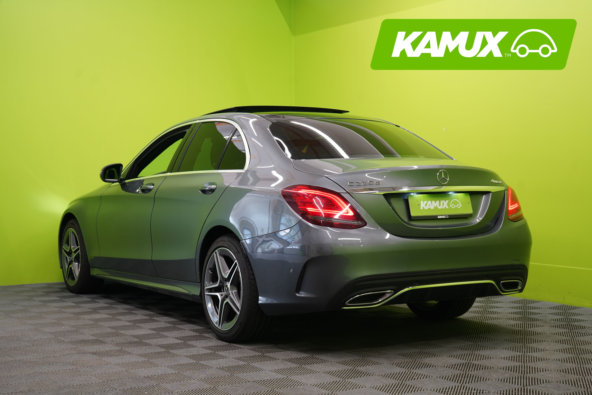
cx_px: 296
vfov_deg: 24.6
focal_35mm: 55
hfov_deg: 36.2
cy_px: 198
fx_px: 904
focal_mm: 55
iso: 400
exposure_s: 1/30
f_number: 5
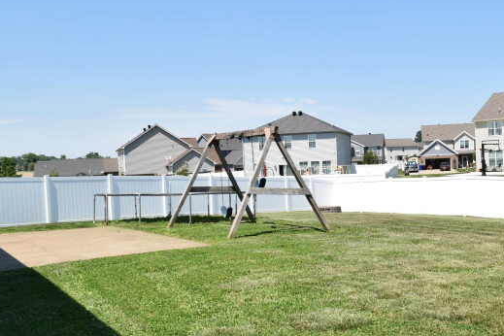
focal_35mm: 39
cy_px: 191
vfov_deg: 34.2
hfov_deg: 48.4
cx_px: 349
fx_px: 546
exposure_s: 1/125
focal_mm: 18
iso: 100
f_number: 11
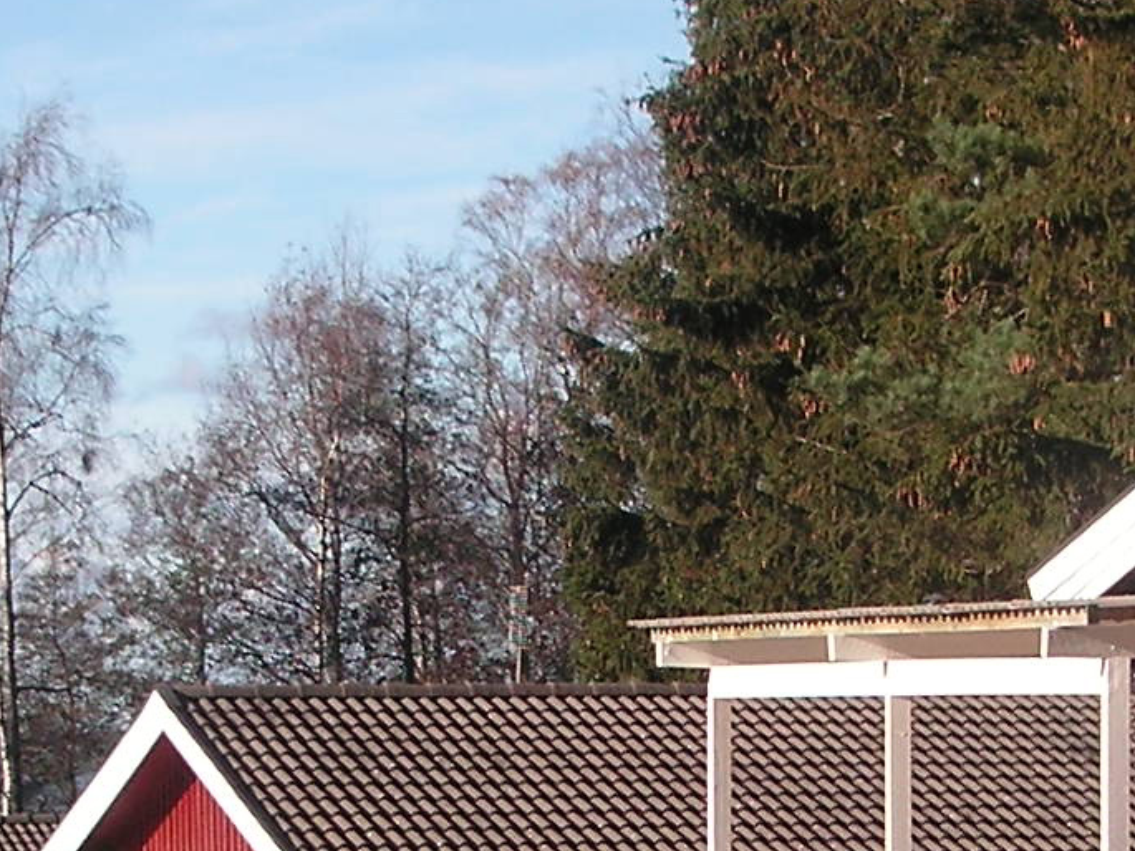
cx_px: 925
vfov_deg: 10.3
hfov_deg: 13.8
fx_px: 4657
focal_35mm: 142
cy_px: 944
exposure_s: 1/500
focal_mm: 6.3
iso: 50
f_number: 3.3
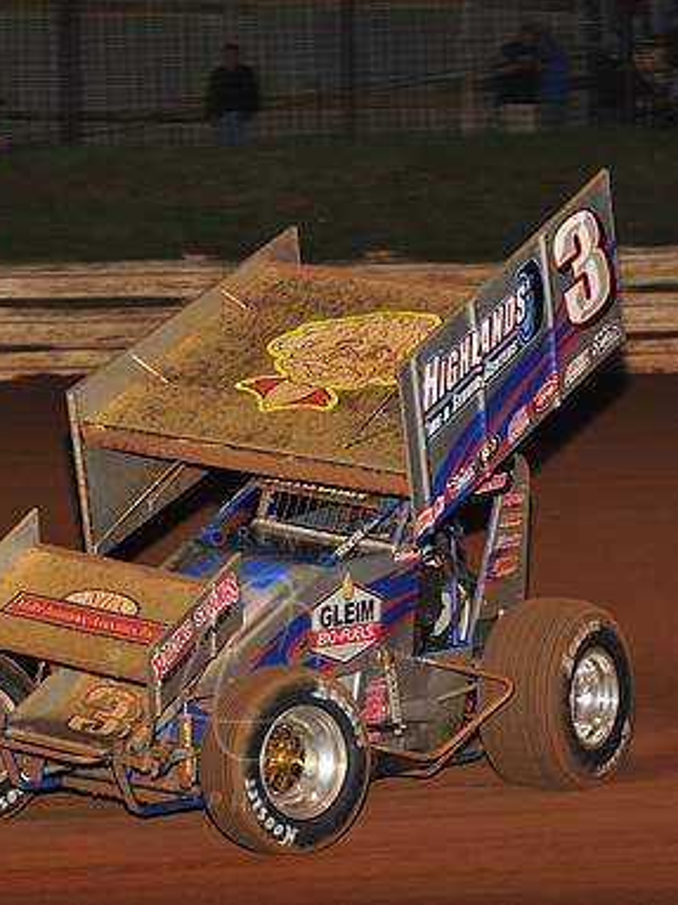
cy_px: 451
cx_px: 243
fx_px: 4259
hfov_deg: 9.1
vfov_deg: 12.1
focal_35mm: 163
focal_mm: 112
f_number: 7.1
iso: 1000
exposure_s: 1/320
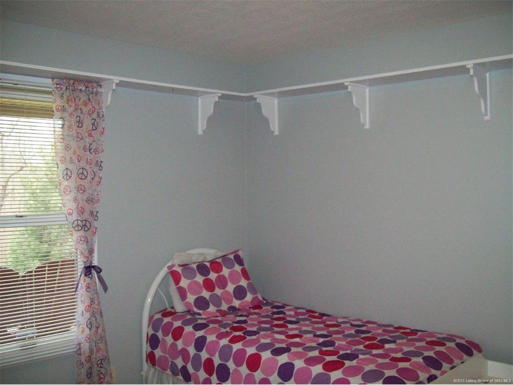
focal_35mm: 36
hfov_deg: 51.4
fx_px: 534
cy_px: 192
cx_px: 256
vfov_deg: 39.7
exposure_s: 1/64
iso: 200
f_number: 2.7
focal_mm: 6
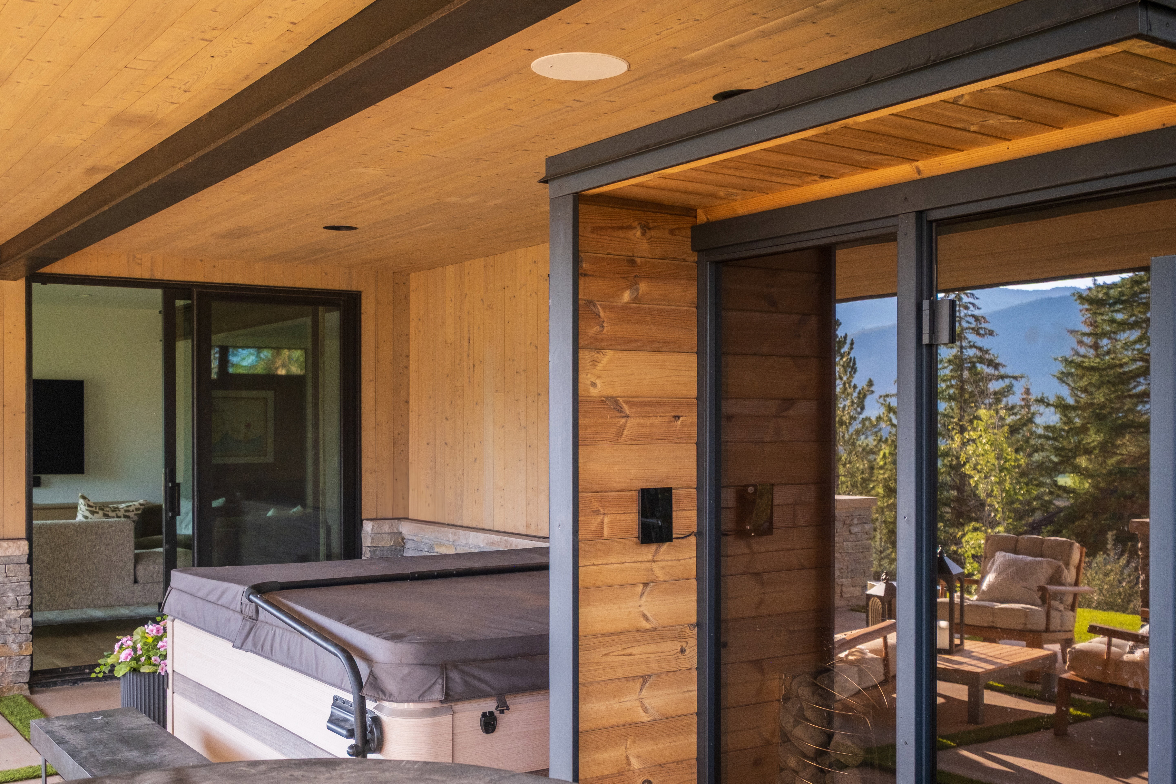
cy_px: 405
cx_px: 598
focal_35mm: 39
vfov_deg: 34.2
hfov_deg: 49.6
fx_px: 1274
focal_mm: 24
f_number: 4.5
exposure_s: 1/160
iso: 400
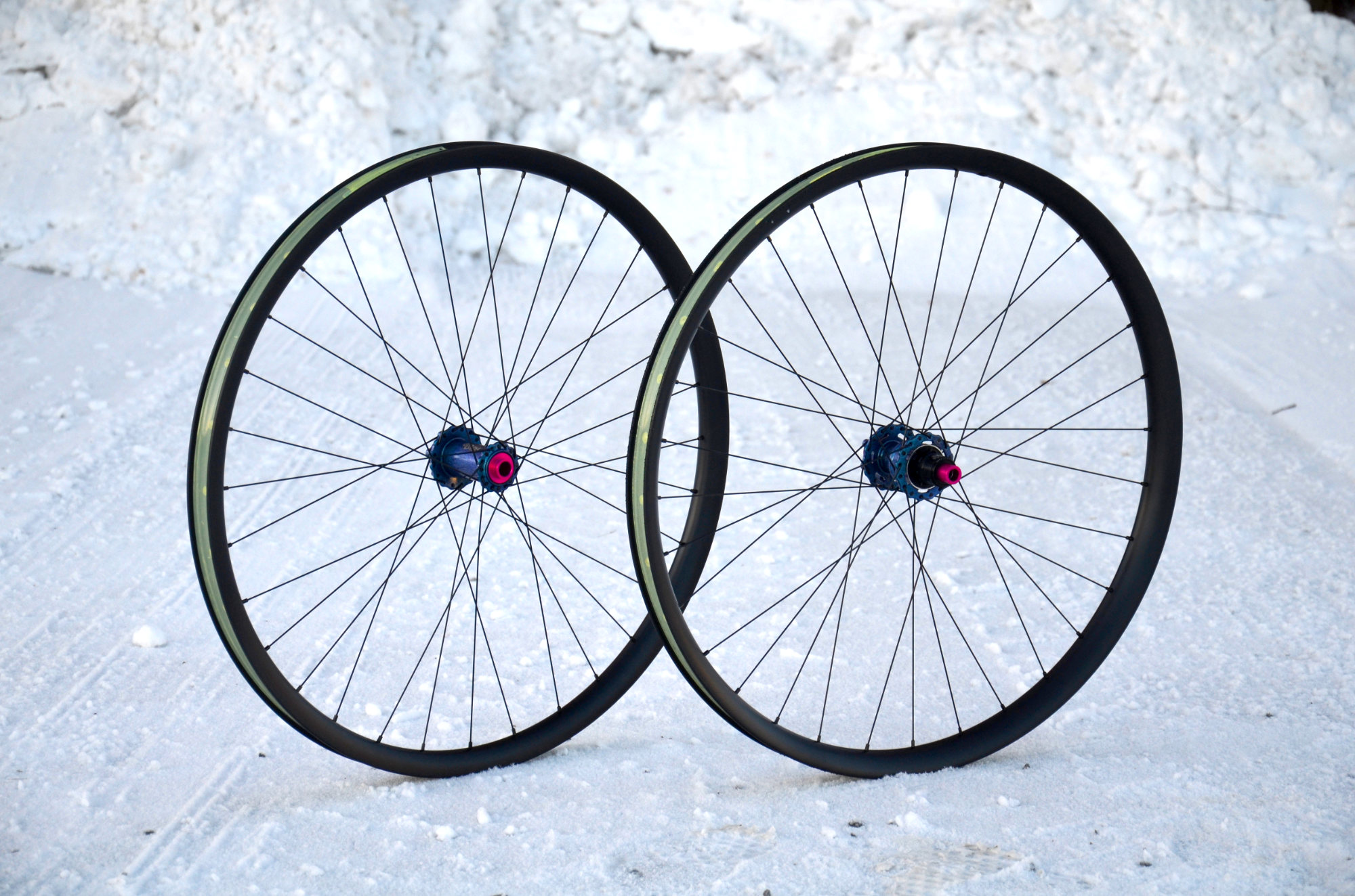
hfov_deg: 19.5
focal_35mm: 105
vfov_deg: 13.0
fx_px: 3943
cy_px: 448
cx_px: 678
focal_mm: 70
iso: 250
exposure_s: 1/500
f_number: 5.6
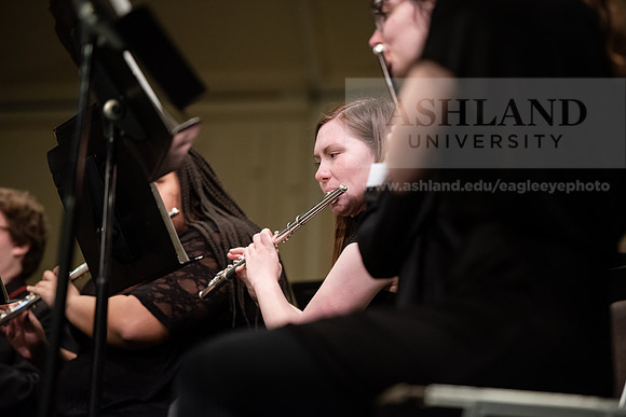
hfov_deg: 11.7
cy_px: 208
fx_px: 3044
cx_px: 313
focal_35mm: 175
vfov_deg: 7.9
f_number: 3.2
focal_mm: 175
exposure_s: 1/250
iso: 2500
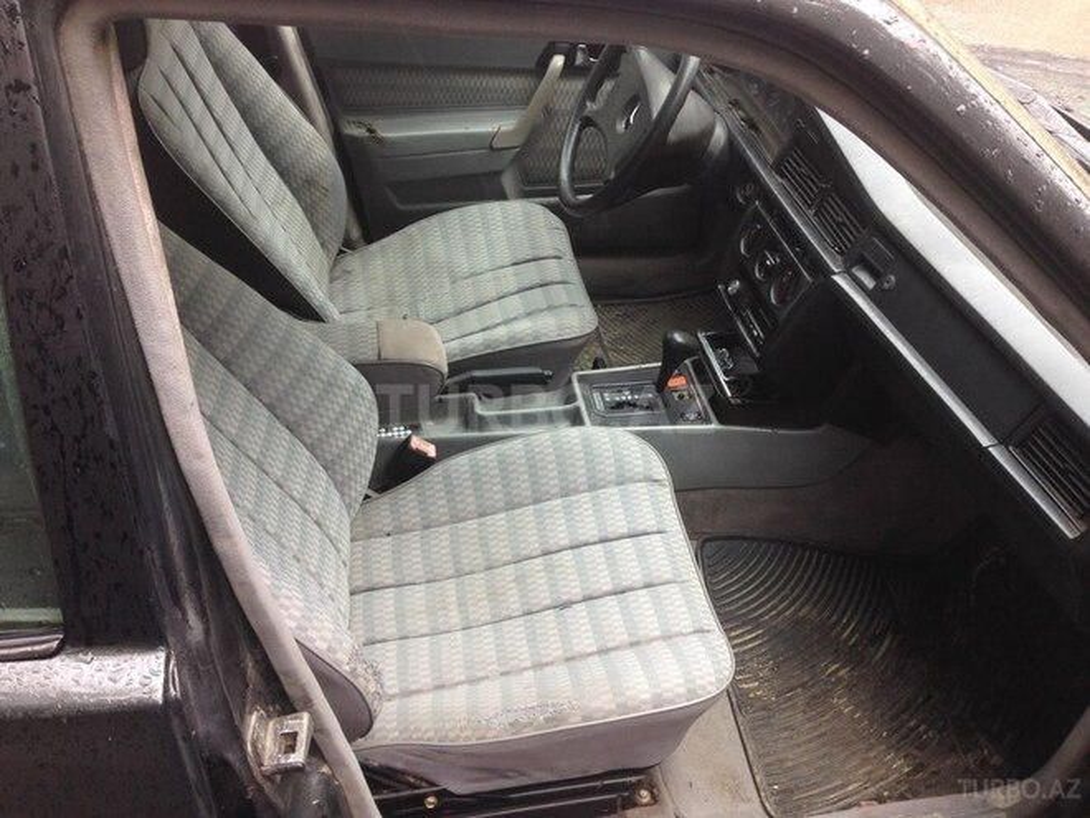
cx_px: 545
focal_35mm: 33
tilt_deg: -39.3
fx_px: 1039
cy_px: 409
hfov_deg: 55.4
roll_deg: -2.6
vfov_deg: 42.9
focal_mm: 4.12
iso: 50
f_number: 2.4
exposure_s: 1/120
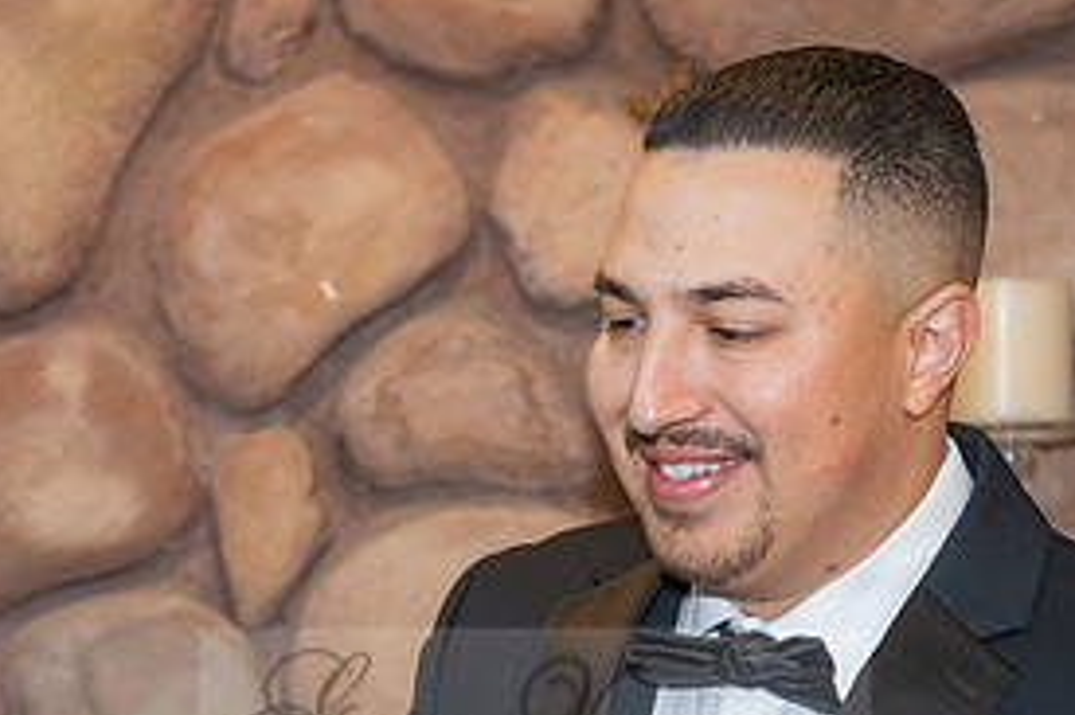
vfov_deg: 10.1
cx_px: 365
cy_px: 837
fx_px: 3999
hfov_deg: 15.3
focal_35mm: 134
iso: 640
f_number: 3.2
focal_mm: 55
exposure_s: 1/160
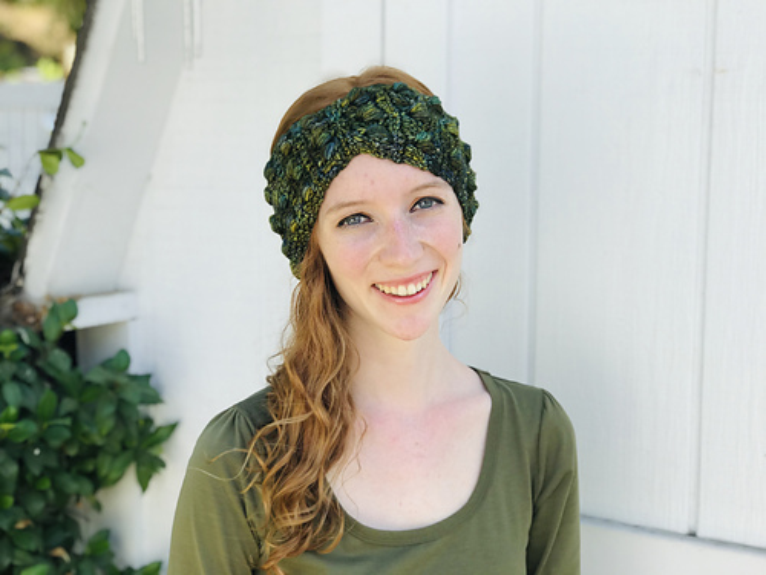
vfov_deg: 25.7
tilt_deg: -5.5
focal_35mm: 57
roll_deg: +0.9
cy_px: 288
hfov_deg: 33.8
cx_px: 383
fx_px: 1261
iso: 20
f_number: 2.8
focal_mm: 6.6
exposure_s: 1/282
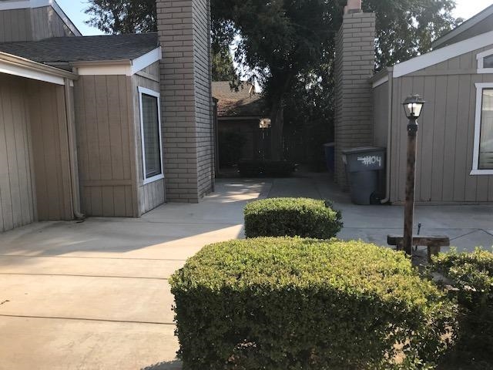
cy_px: 185
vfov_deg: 49.7
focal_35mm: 28
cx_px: 246
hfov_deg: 63.4
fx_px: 399
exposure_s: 1/1408
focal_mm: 3.99
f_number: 1.8
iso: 20
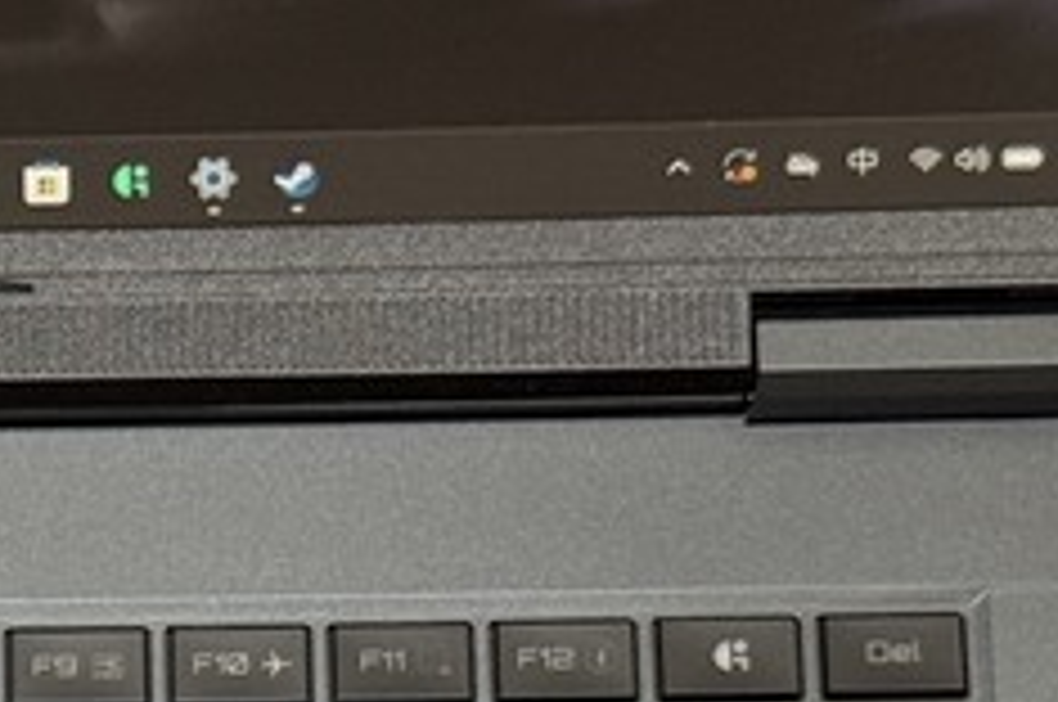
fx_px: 4872
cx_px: -203
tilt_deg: -81.4
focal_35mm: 166
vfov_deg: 7.9
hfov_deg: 12.1
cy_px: 1312
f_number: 1.78
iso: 200
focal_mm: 6.76
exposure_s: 1/40
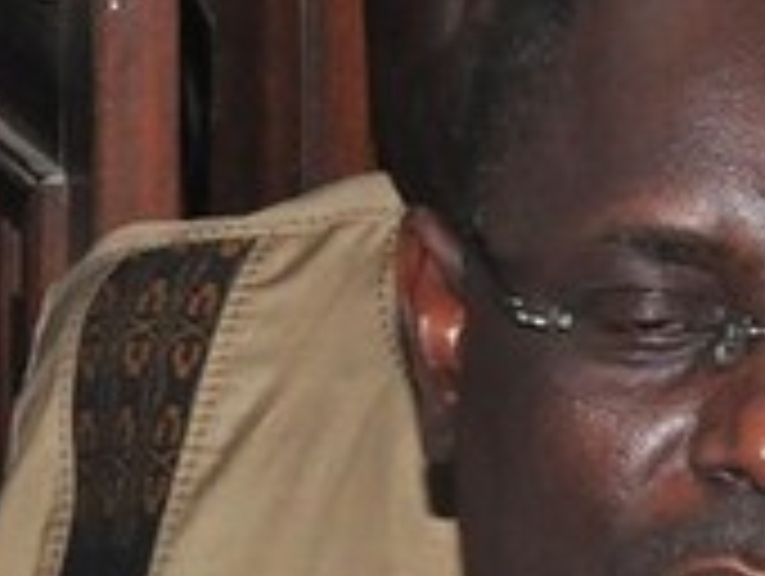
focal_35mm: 326
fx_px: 7214
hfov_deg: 6.0
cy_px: 824
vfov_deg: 4.5
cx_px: 1220
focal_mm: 55
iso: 1600
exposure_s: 1/200
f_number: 22
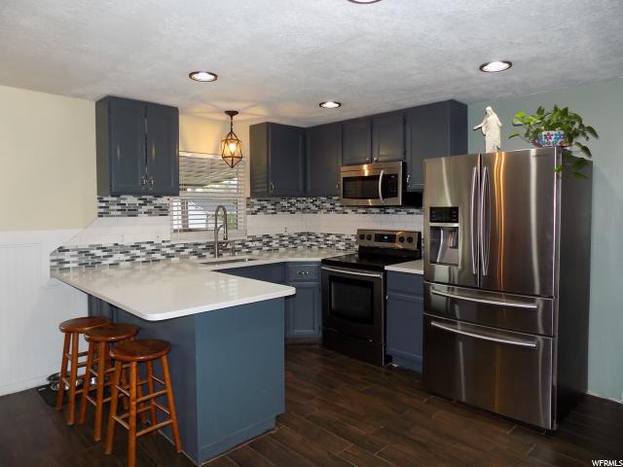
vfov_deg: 58.9
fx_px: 414
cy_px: 234
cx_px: 312
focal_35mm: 23
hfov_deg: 73.9
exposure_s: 1/30
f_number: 3.1
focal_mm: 4
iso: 220
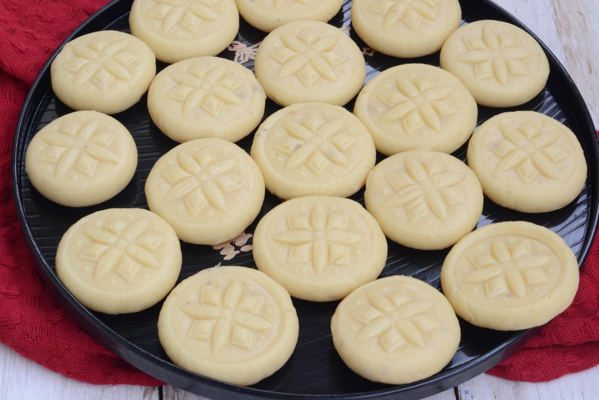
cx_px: 300
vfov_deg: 18.2
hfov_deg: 27.0
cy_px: 200
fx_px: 1248
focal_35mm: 75
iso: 400
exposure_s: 1/40
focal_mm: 50
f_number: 16
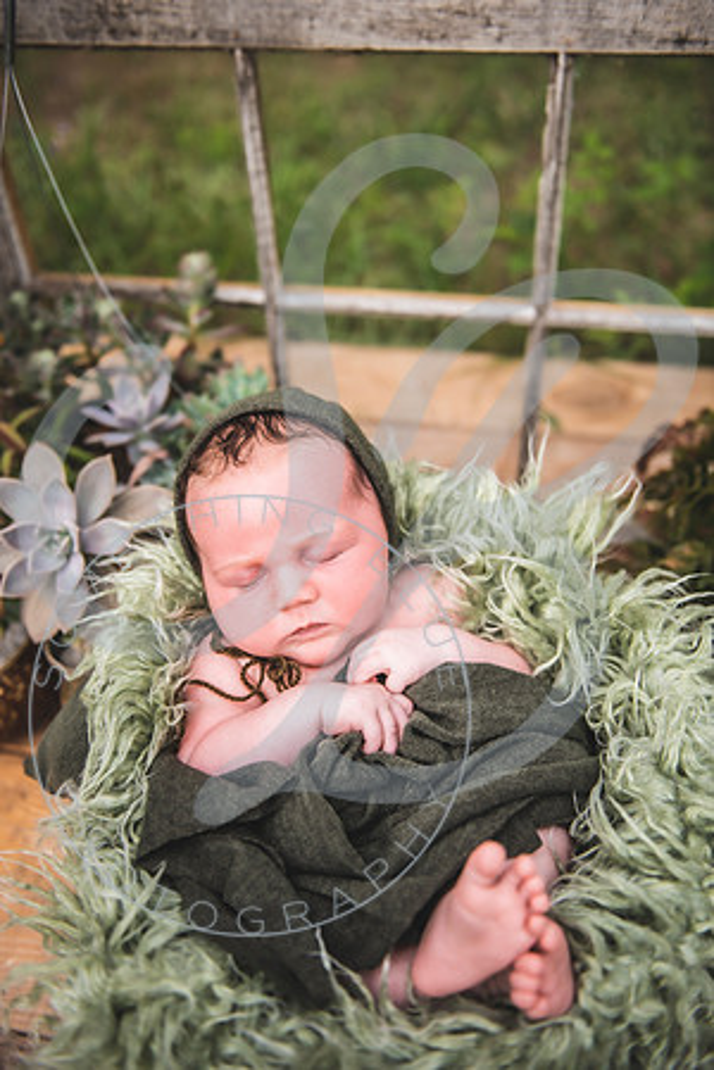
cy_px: 535
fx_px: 1011
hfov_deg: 38.9
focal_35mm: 34
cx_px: 357
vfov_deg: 55.8
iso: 100
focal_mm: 34
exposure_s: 1/500
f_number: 2.8
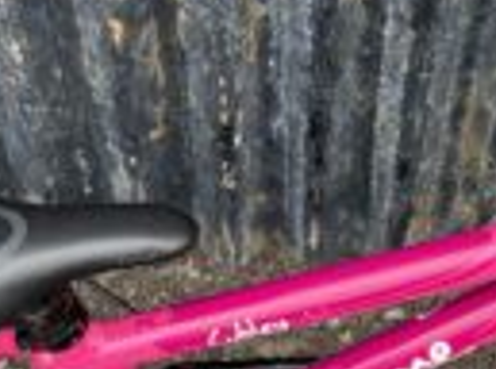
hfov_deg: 20.3
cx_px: 277
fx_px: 1386
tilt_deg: -59.4
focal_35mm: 97
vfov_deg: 15.1
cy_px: 265
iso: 32
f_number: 1.6
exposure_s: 1/138
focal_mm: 4.2
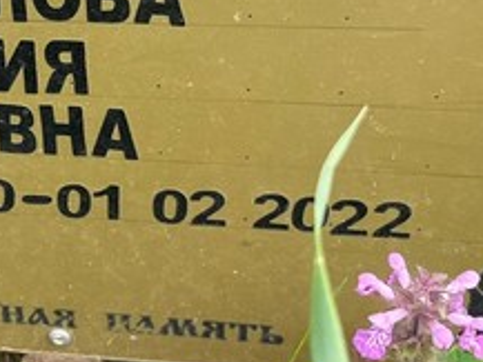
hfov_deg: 19.8
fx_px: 1340
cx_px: 2
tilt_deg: -34.7
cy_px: 169
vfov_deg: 15.4
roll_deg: -5.8
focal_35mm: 96
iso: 32
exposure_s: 1/346
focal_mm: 4.2
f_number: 1.6
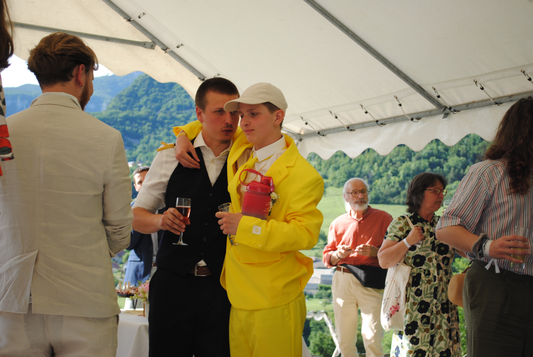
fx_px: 978
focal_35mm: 66
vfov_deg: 20.7
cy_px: 178
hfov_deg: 30.5
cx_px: 266
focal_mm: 44
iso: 100
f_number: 5.6
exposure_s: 1/125
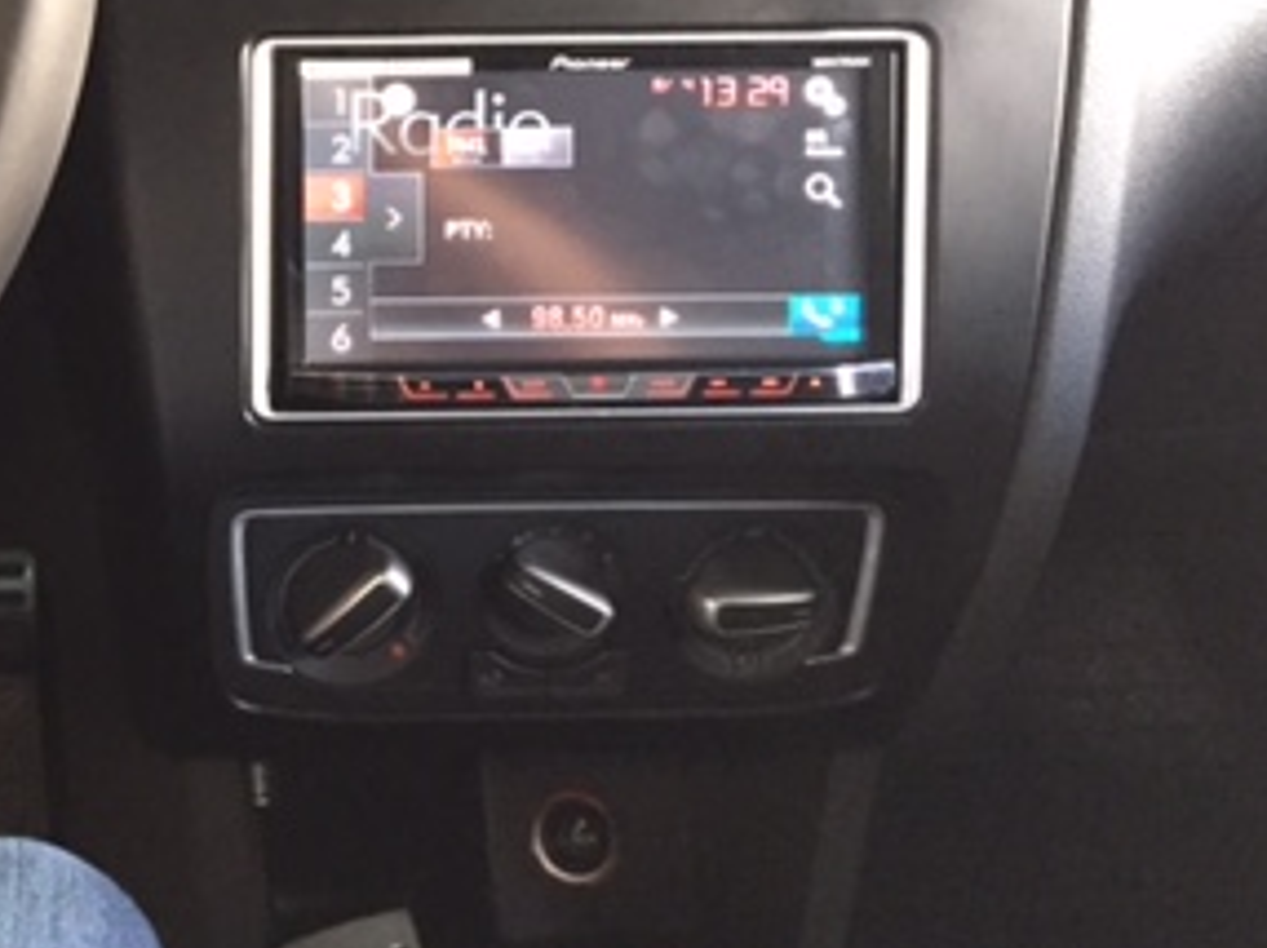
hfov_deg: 27.9
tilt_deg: -27.3
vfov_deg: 22.0
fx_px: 2377
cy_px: 93
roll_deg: +1.4
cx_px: -22
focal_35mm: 65
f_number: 2.2
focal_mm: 4.15
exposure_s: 1/30
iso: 320
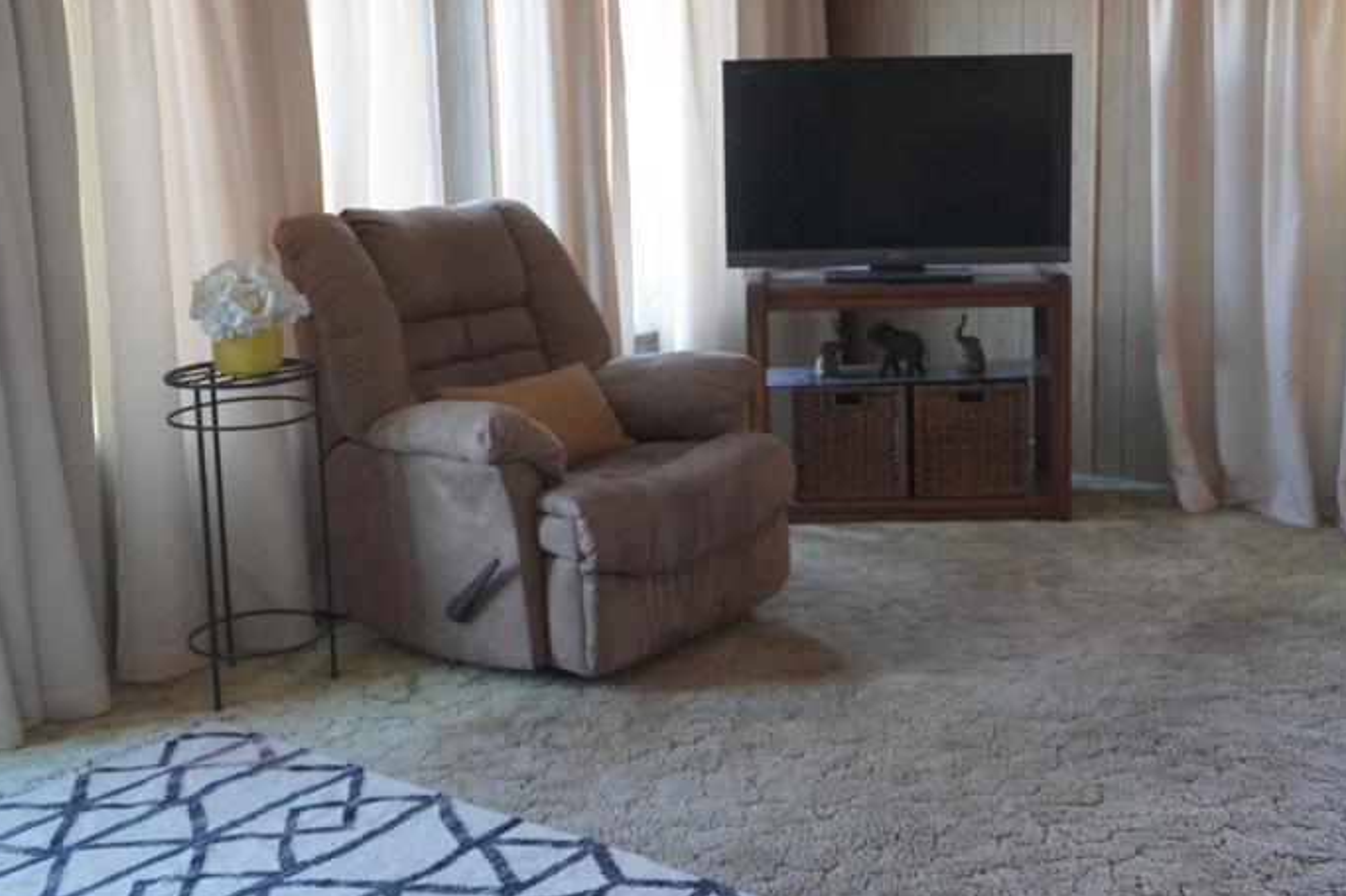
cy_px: 350
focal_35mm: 45
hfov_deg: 43.6
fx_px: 1682
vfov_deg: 29.8
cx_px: 725
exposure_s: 1/160
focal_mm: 30
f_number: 4
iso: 2500
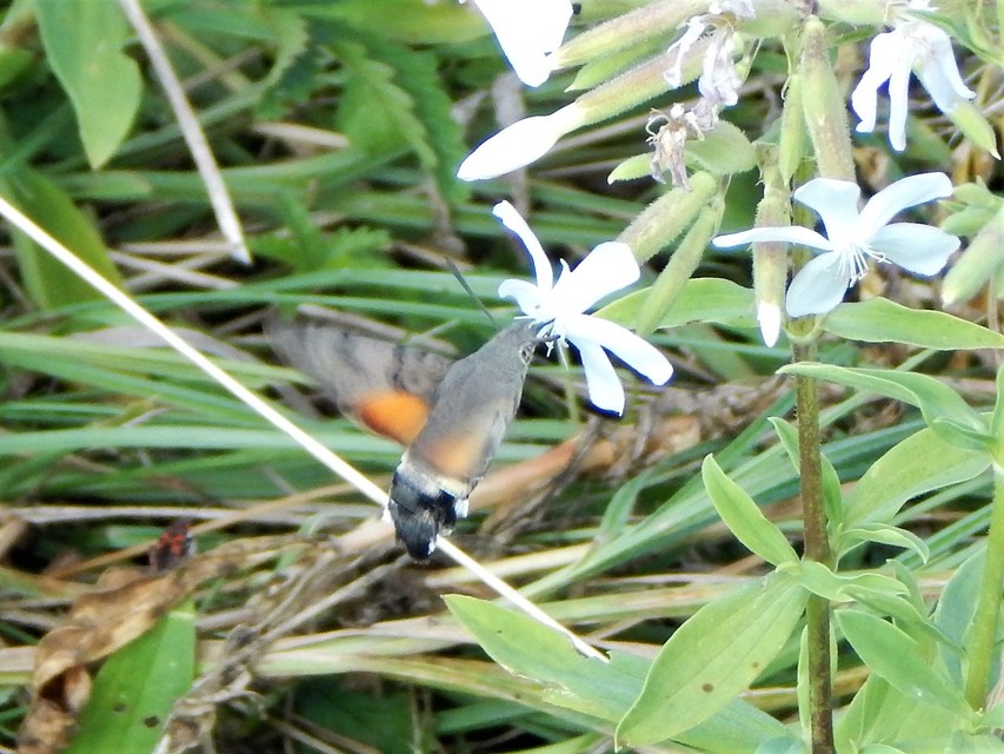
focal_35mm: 207
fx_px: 6005
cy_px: 377
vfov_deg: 7.2
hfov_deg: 9.6
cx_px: 502
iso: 320
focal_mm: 37.1
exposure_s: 1/250
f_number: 5.4
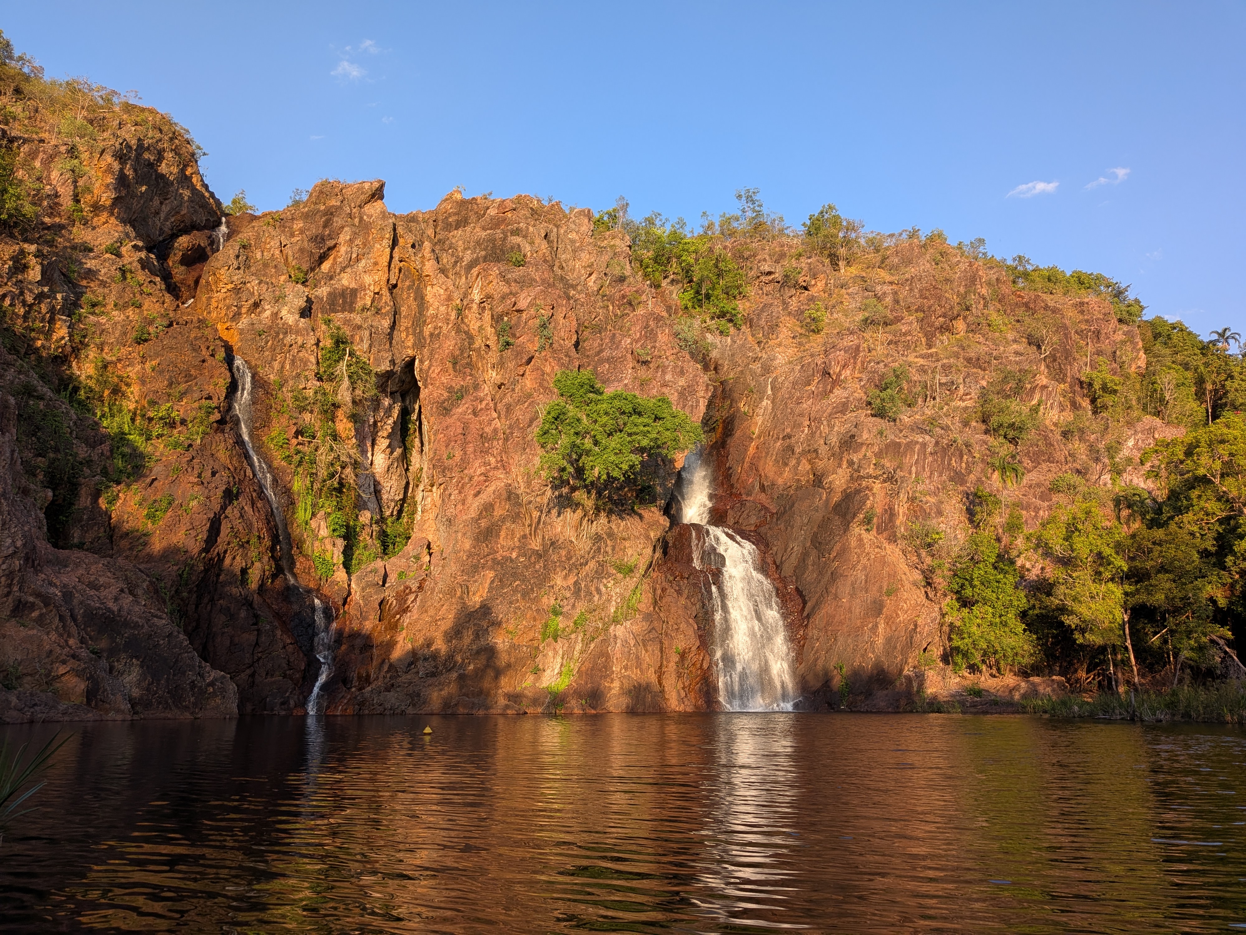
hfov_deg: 71.6
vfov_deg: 56.8
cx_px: 623
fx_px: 864
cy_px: 468
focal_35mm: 24
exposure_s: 1/478
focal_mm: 4.53
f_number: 1.7
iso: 27
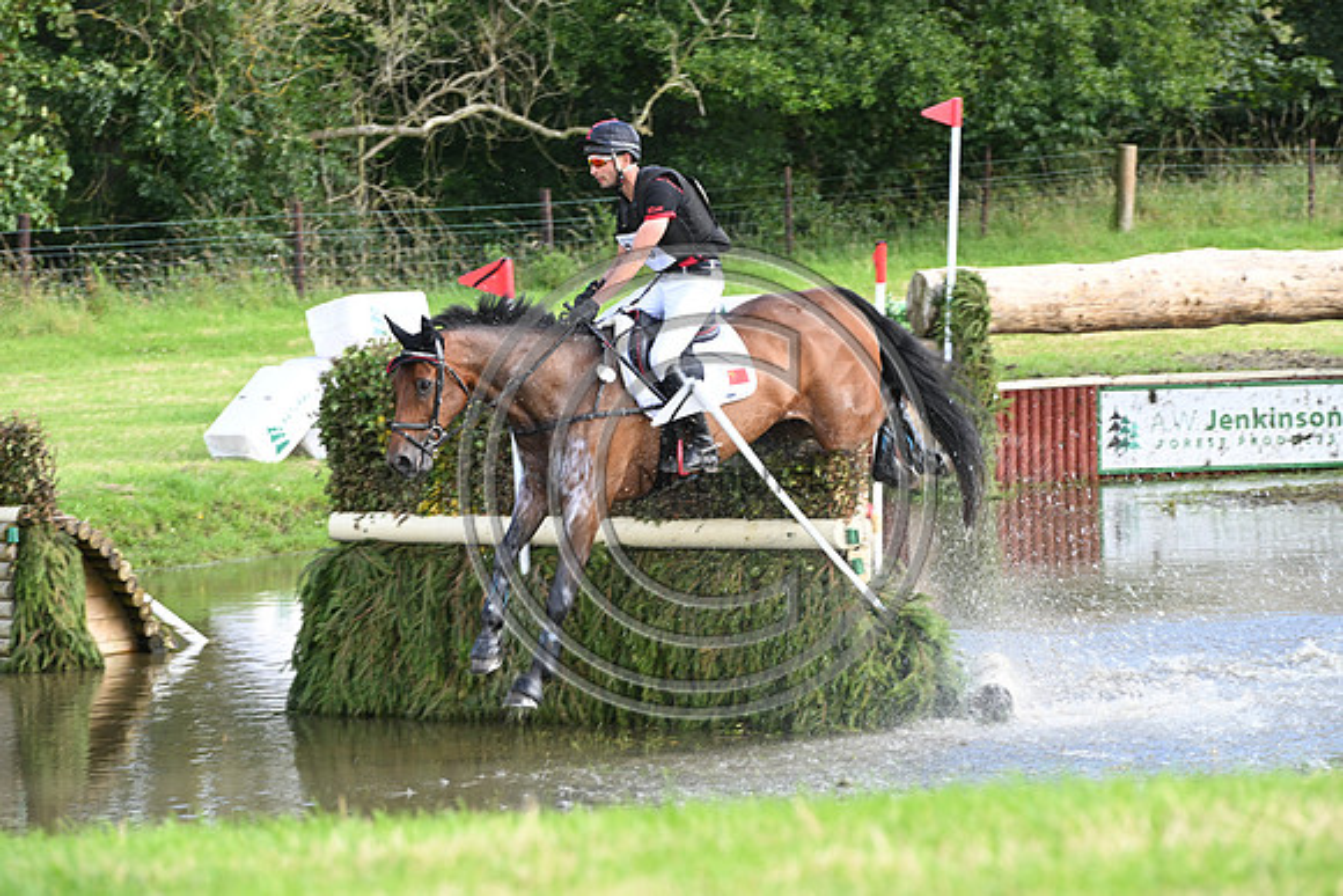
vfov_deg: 6.9
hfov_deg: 10.3
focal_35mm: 200
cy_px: 448
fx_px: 7463
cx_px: 672
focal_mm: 200
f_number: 9
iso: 500
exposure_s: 1/160
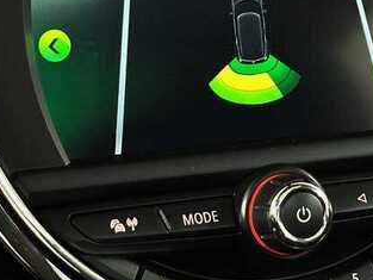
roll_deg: +0.5
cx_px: 216
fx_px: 1488
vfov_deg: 10.7
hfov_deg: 14.3
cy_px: 26
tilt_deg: -10.3
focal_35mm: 138
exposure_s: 1/33
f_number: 1.78
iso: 400
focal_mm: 6.86
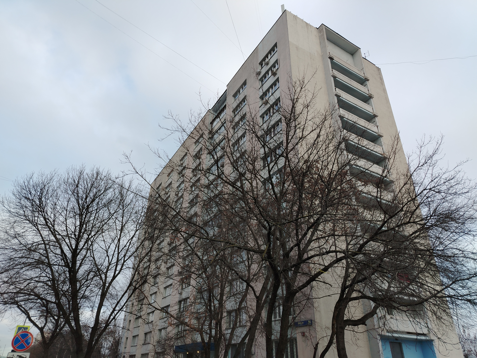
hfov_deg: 71.6
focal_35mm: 24
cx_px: 238
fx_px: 331
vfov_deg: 56.8
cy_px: 179
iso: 100
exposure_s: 1/190
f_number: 1.75
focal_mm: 5.25
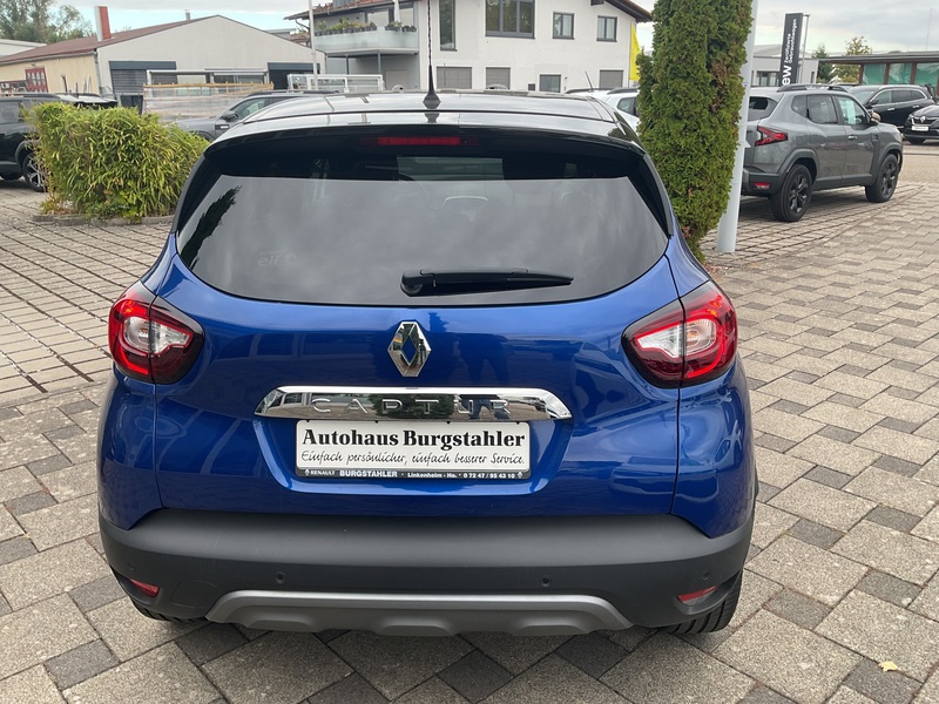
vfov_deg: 48.2
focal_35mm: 29
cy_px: 352
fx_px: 787
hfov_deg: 61.7
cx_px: 470
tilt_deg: -19.8
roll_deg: -0.5
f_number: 1.8
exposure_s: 1/142
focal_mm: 3
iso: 16
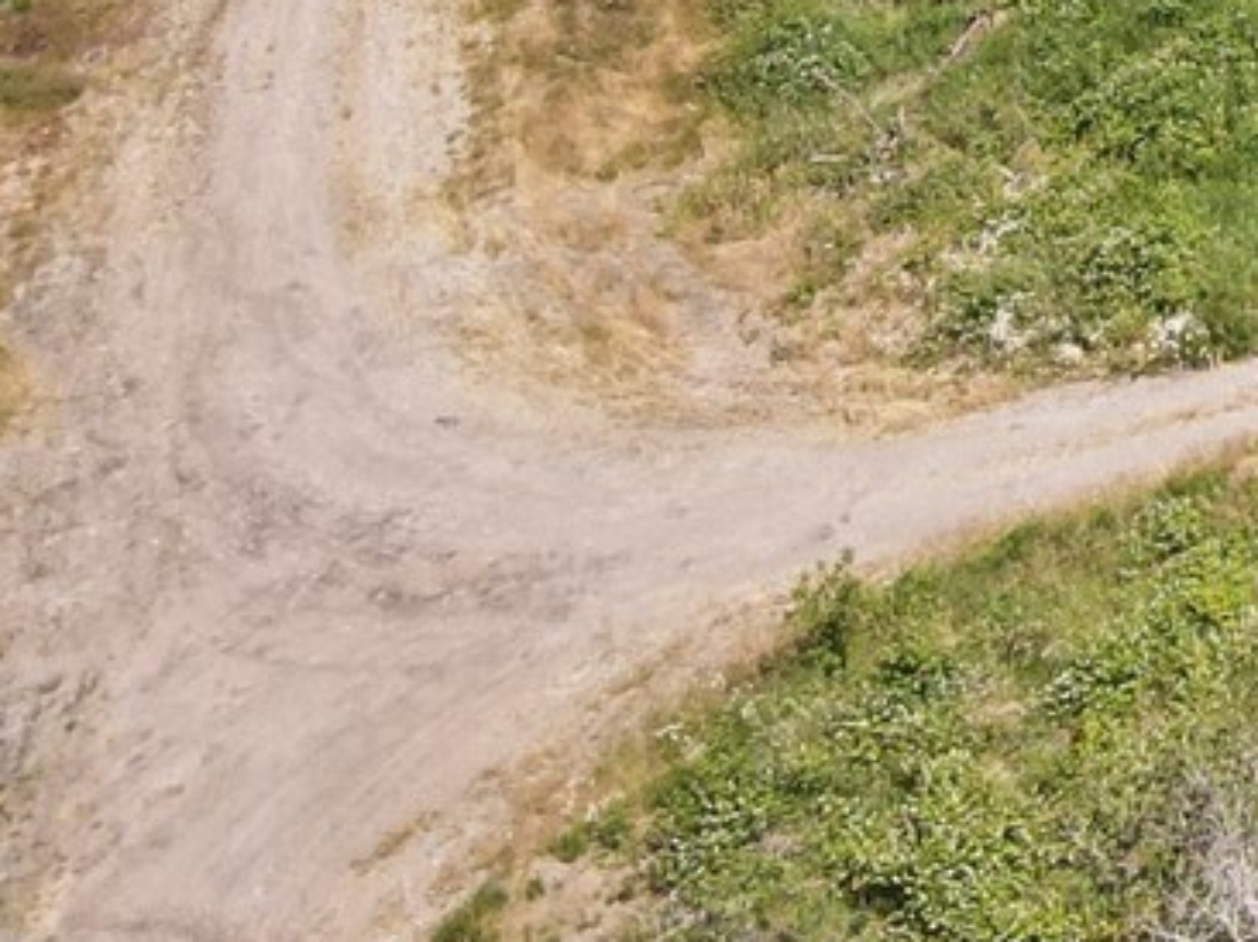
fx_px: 3813
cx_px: 2688
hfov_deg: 14.6
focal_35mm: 105
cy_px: -966
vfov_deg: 12.4
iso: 100
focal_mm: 4.5
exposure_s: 1/400
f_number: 2.8
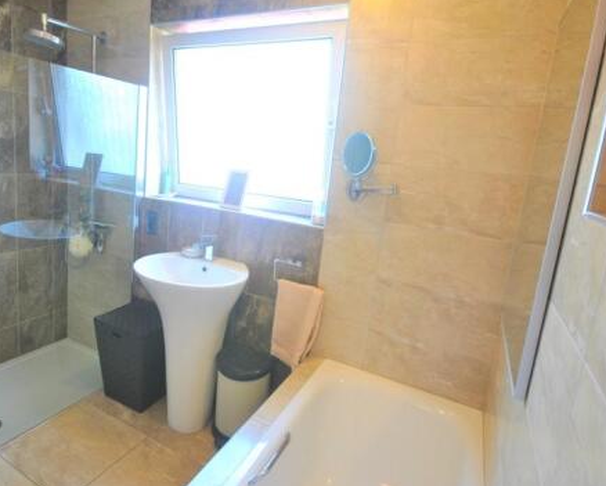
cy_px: 219
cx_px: 244
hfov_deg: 76.8
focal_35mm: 21
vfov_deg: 65.4
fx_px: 377
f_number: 4
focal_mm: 10
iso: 400
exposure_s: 1/30
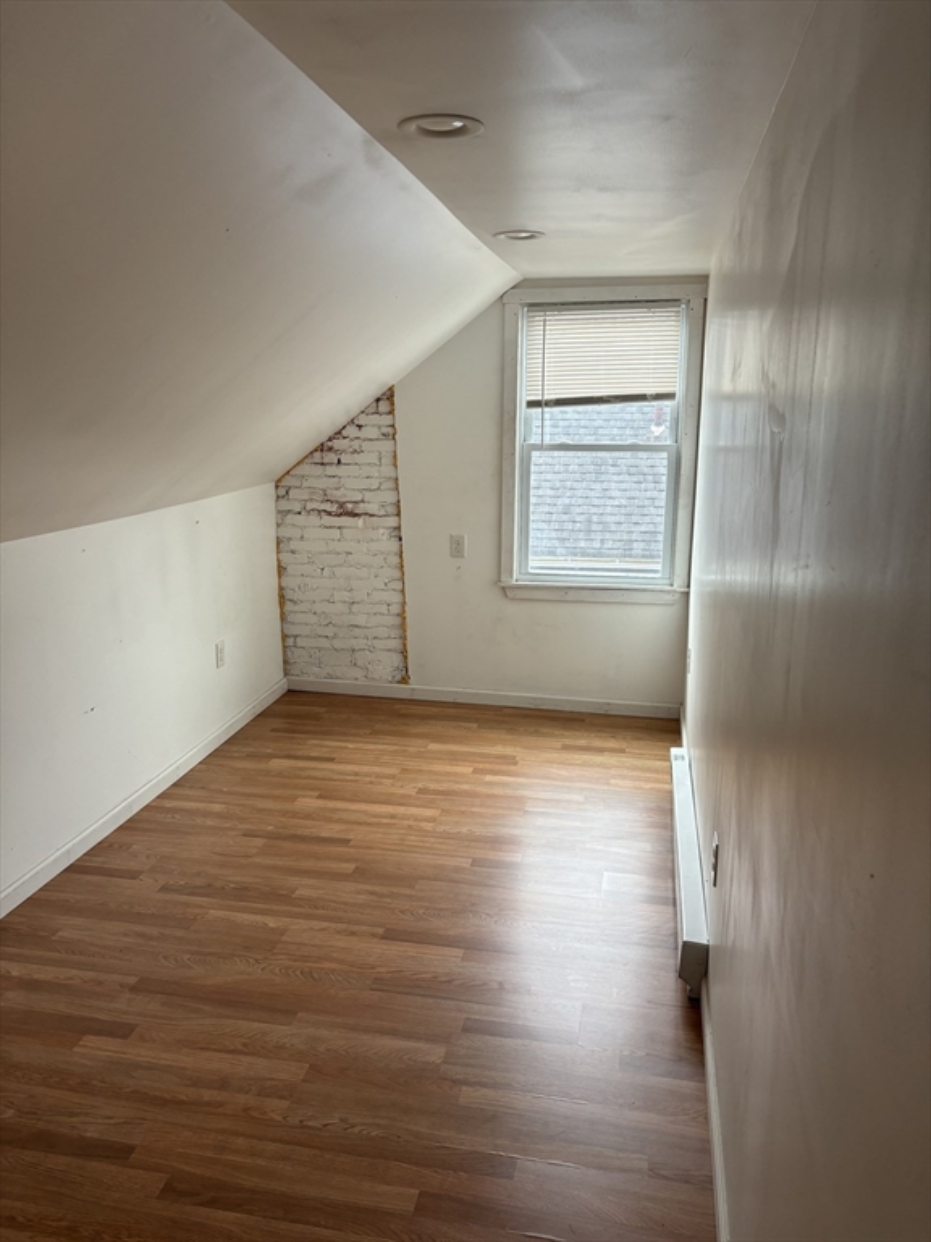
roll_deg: +0.6
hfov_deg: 53.1
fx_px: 932
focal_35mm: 26
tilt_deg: -11.5
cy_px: 621
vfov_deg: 67.3
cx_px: 466
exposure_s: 1/121
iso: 80
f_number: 1.6
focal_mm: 5.96
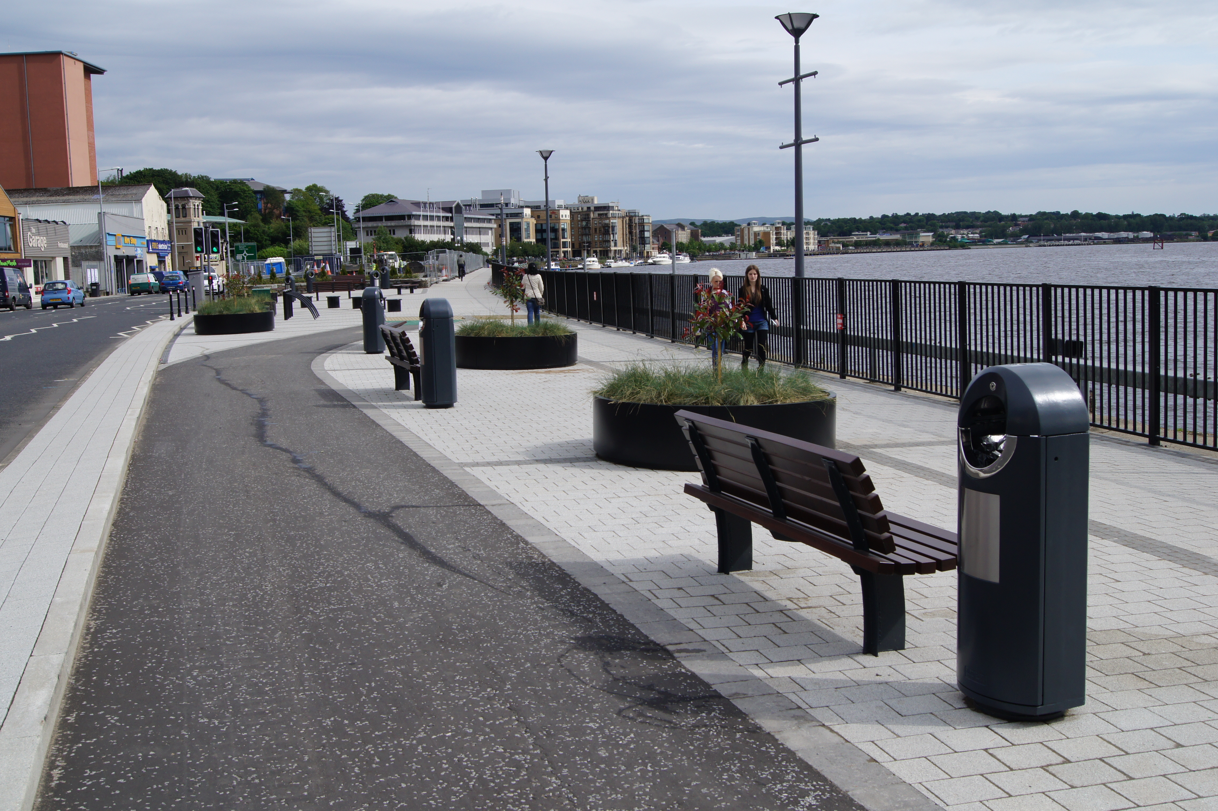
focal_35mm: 36
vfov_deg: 36.8
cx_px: 609
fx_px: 1217
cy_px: 406
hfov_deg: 53.2
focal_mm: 24
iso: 200
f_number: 11
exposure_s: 1/320
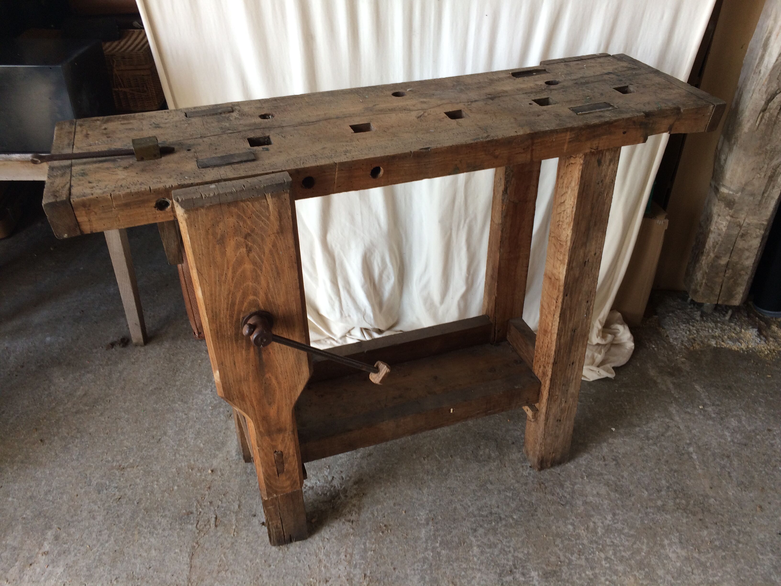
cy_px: 293
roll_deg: -1.2
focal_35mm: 29
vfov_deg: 48.2
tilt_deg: -33.8
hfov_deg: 61.7
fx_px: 654
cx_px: 390
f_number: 2.2
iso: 50
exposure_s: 1/50
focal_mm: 4.15
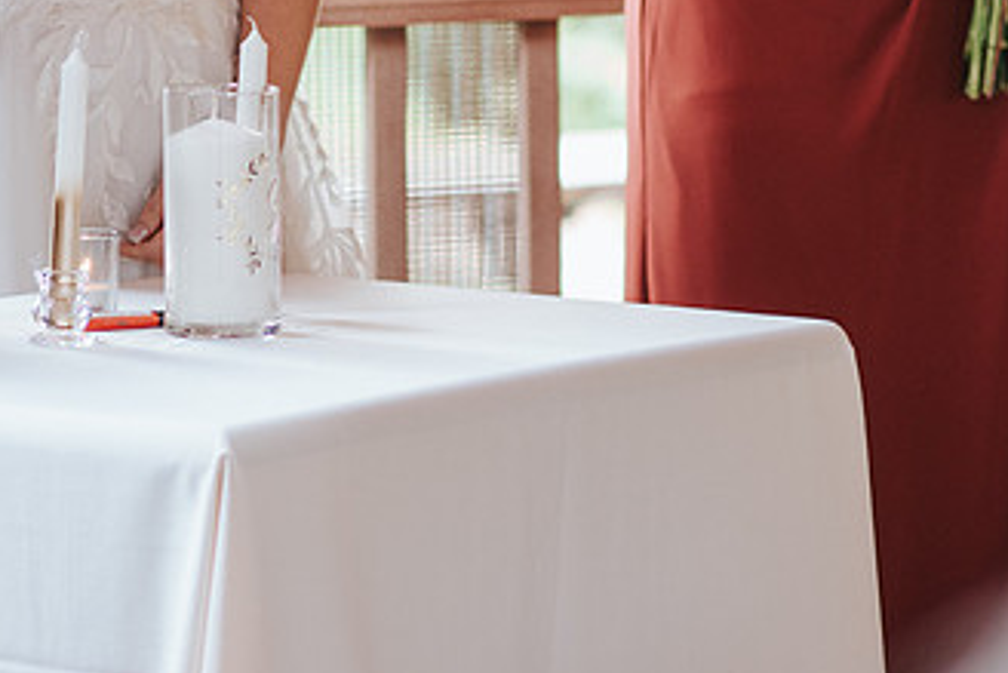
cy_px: 158
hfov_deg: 8.7
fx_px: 6611
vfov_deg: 5.8
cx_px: 243
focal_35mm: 236
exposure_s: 1/250
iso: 800
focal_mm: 85
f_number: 2.8
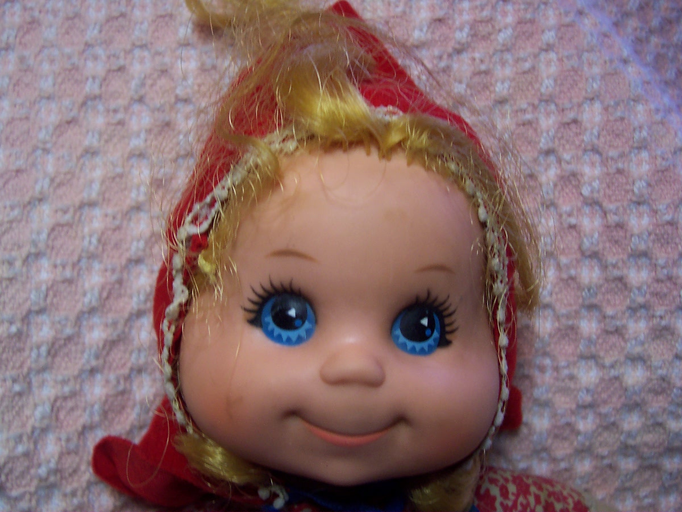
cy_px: 256
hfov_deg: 50.1
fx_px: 729
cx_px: 341
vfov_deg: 38.7
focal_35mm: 37
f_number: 2.8
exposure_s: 1/45
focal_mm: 5.6
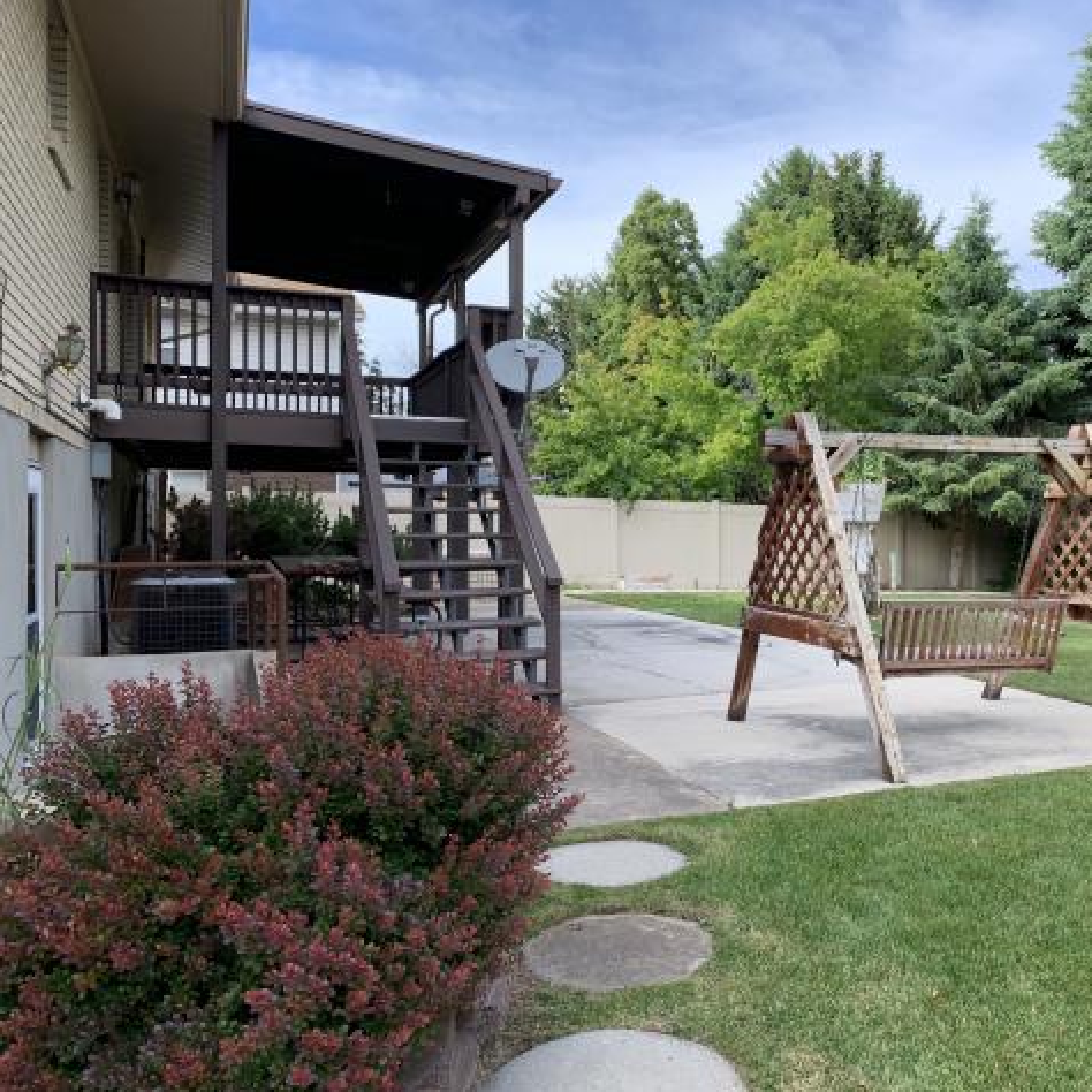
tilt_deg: -0.1
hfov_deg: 51.5
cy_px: 548
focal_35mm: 31
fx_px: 1106
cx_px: 735
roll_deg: +0.2
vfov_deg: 52.5
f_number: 1.8
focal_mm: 4.25
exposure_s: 1/384
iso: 25
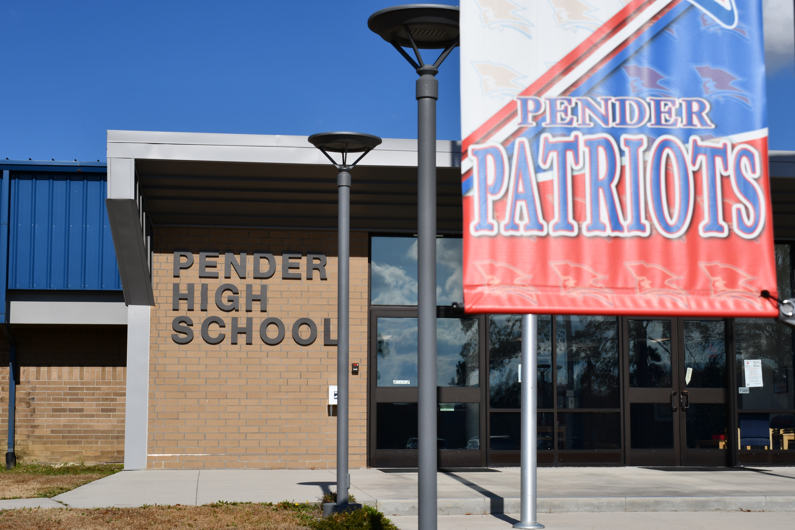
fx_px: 1325
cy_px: 265
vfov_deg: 22.6
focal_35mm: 60
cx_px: 398
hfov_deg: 33.4
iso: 100
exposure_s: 1/500
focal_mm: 40
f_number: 11
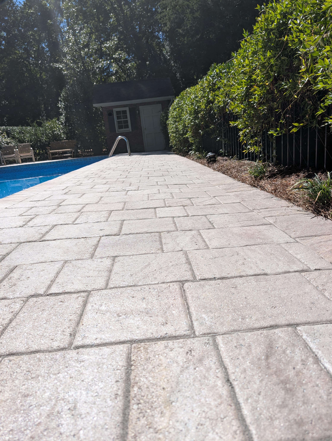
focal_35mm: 24
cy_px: 220
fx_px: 306
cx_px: 166
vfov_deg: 71.5
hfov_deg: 56.9
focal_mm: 6.9
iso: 34
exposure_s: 1/2392
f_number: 1.68
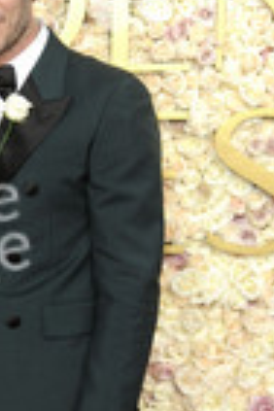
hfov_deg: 9.2
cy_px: 399
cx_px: -34
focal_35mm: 148
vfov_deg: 13.7
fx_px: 1690
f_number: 13
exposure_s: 1/250
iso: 1000
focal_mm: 52
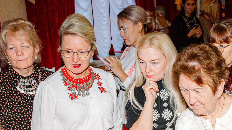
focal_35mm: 68
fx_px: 418
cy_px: 135
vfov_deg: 17.3
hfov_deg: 30.6
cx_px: 167
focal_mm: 24
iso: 400
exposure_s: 1/200
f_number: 5.6
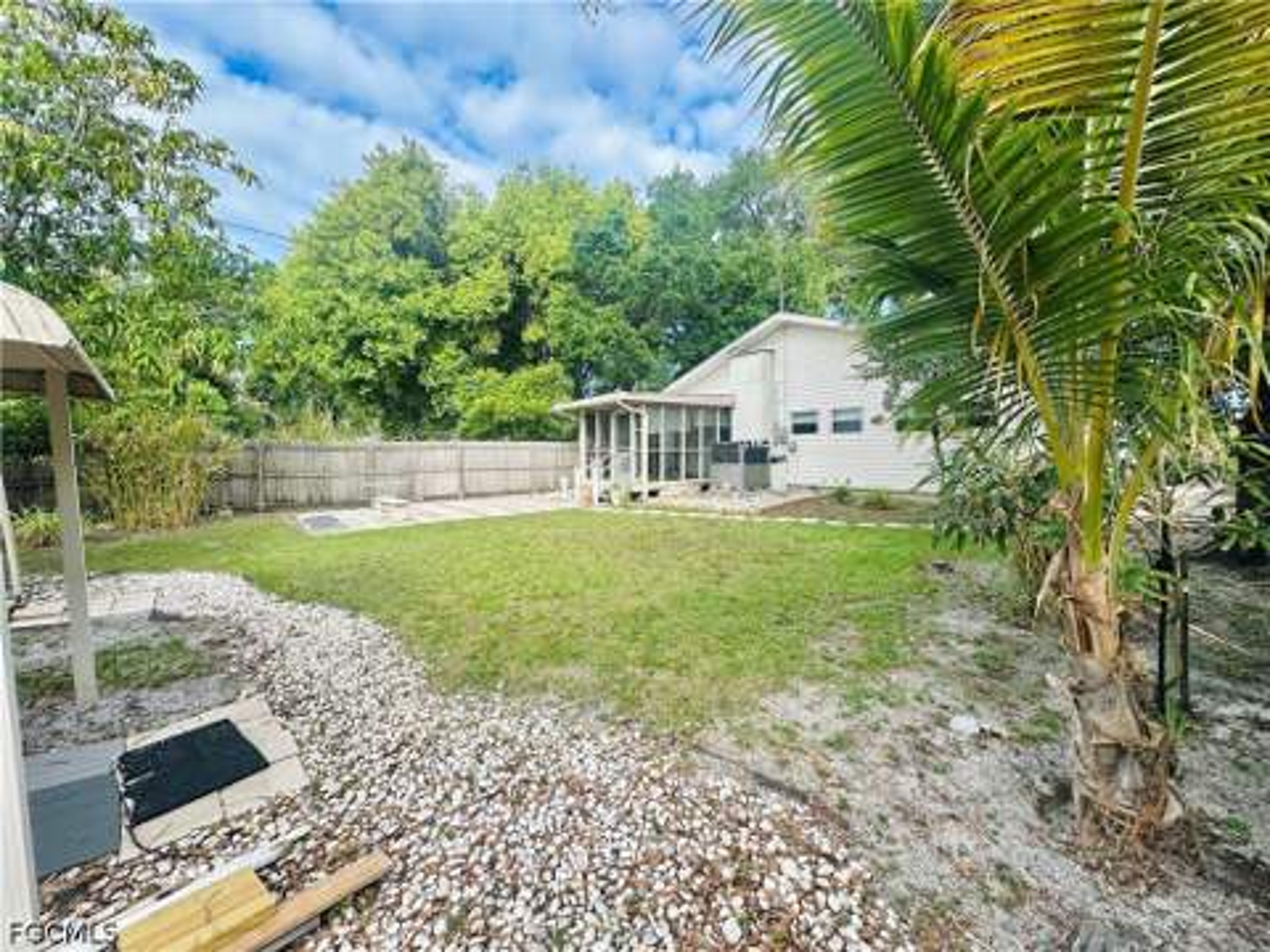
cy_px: 476
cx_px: 635
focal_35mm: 14
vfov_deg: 85.7
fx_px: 514
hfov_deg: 102.1
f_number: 2.2
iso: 40
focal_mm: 2.22
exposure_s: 1/509
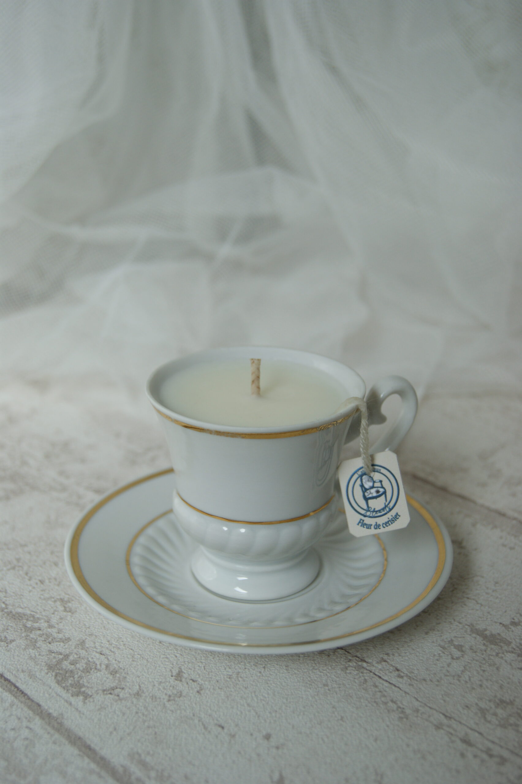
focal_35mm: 52
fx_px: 1143
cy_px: 392
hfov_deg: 25.7
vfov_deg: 37.9
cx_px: 261
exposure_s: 1/60
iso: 160
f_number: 5
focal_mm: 35
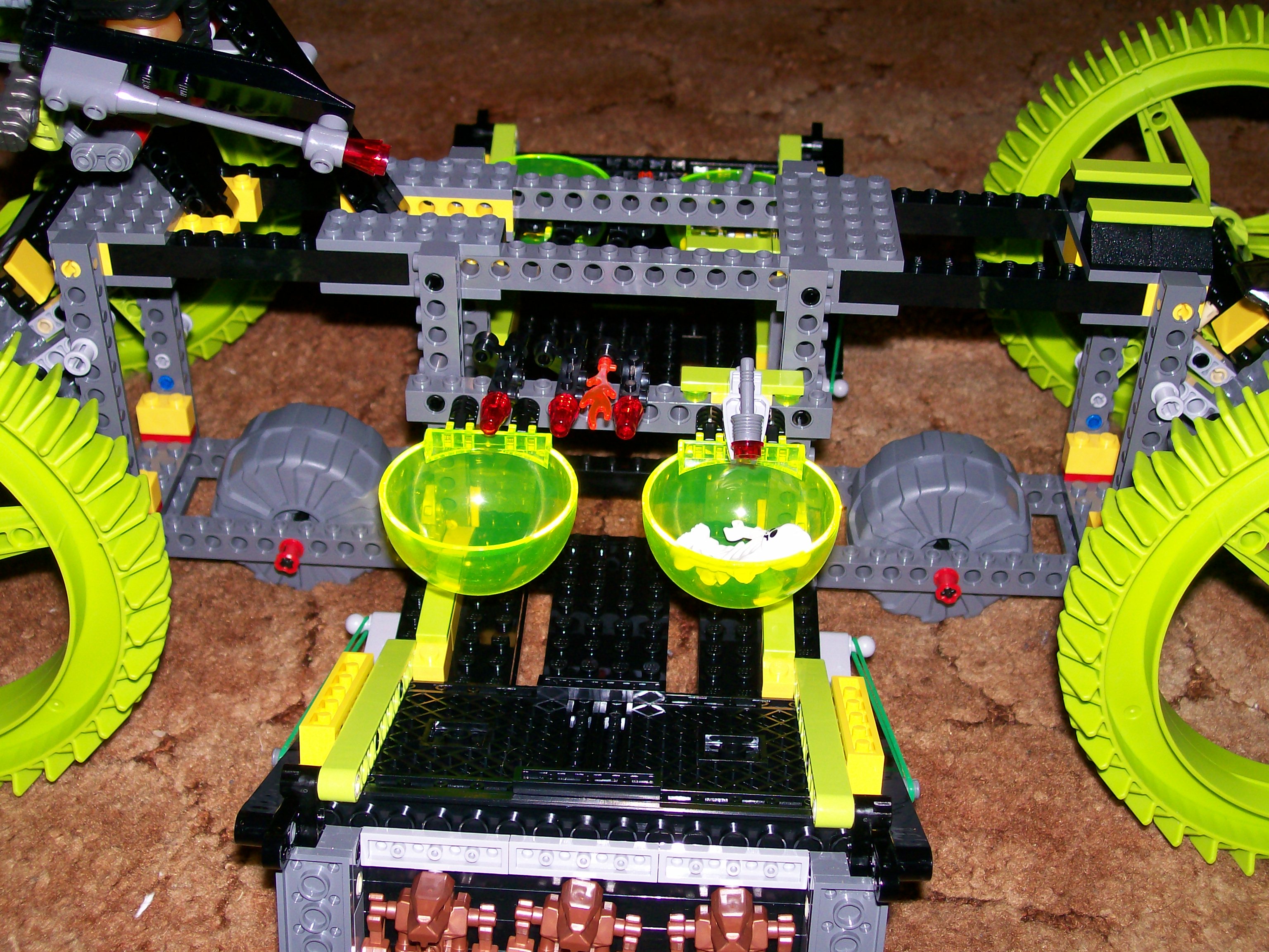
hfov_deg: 42.1
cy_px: 476
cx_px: 634
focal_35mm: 45
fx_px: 1650
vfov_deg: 32.2
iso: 80
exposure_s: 1/73.1
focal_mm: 7.6
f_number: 3
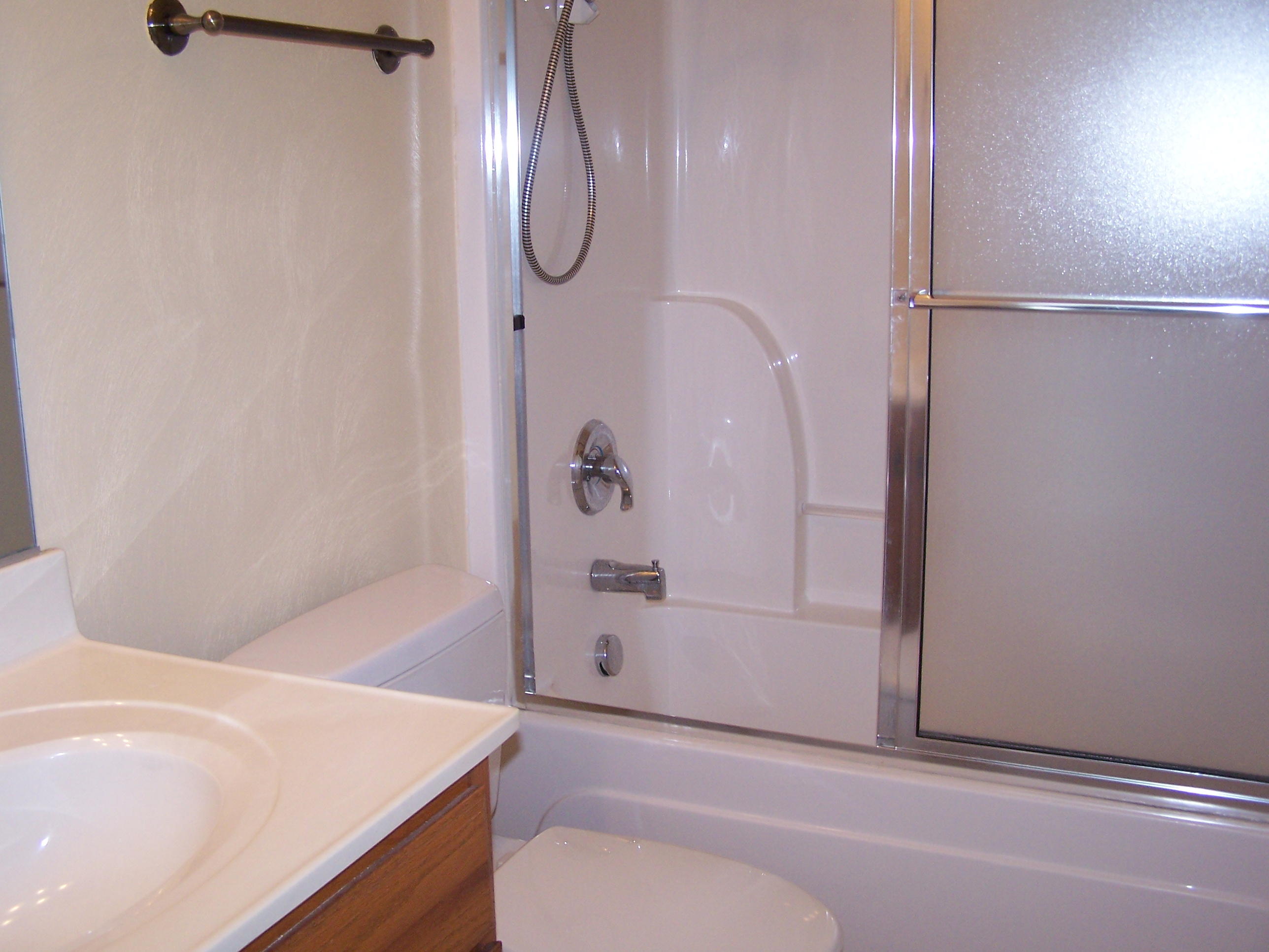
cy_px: 476
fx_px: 1393
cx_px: 634
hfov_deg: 49.0
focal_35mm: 38
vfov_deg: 37.7
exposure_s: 1/60
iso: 140
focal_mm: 6.3
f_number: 2.8
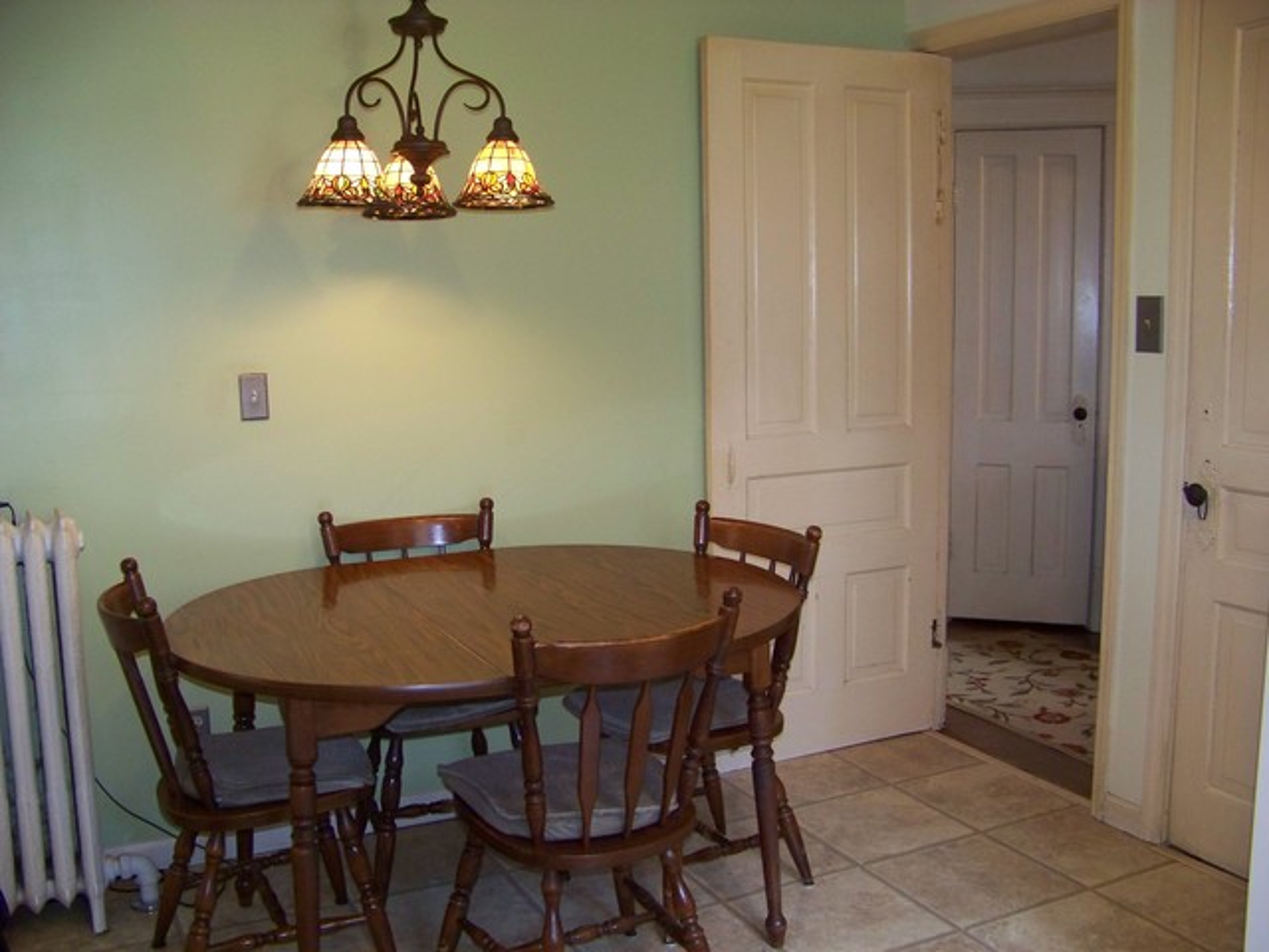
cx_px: 634
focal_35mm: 36
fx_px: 1320
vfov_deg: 39.7
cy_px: 476
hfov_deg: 51.4
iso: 200
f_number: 2.8
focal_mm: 5.85
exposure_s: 1/30
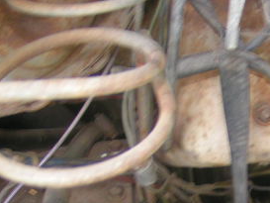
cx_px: 215
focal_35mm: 89
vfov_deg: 16.1
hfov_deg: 21.7
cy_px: 229
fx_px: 694
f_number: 2.8
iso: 100
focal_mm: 5.8
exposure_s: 1/40
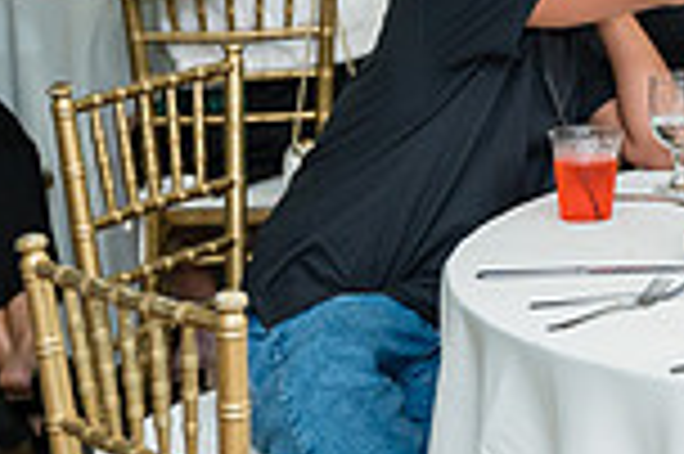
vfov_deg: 7.8
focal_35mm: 172
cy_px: -200
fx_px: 3264
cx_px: 1161
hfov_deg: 11.3
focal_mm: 45
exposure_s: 1/250
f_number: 2.8
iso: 1000
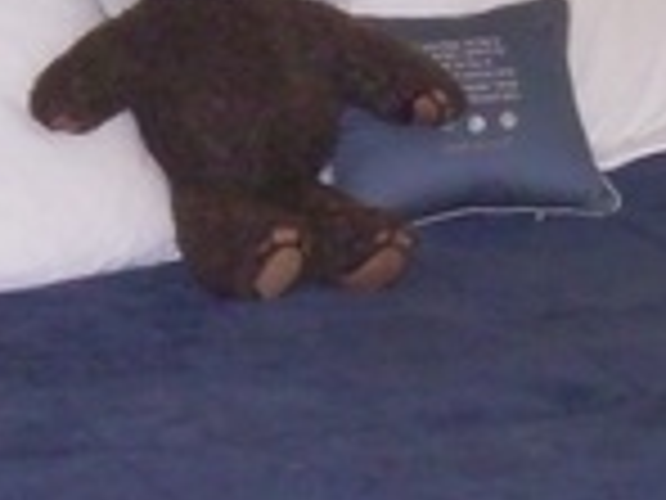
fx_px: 3117
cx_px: 124
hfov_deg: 12.1
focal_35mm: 162
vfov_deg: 9.2
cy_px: 230
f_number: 2.7
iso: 160
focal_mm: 6
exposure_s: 1/64
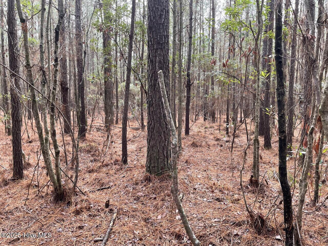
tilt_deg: -4.7
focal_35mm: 26
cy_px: 123
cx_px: 164
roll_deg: +0.6
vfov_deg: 53.1
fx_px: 246
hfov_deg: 67.3
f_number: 1.6
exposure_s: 1/121
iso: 50
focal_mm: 4.2
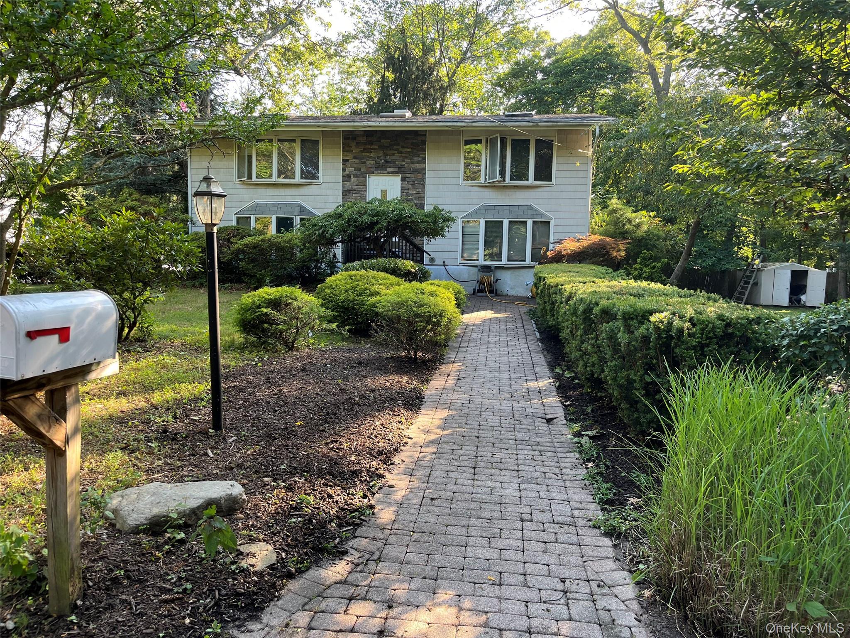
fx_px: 638
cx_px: 425
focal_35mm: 26
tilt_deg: -5.0
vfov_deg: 53.1
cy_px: 319
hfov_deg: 67.3
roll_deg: -0.7
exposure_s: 1/122
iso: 50
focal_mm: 5.1
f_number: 1.6
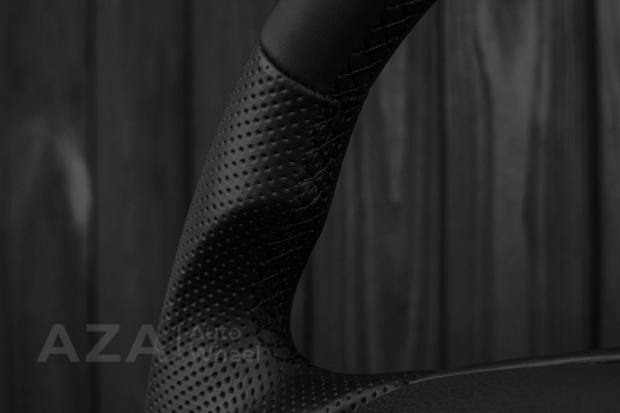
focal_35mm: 52
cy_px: 206
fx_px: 904
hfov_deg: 37.8
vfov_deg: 25.8
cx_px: 310
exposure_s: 1/125
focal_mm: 35
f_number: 6.3
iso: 500
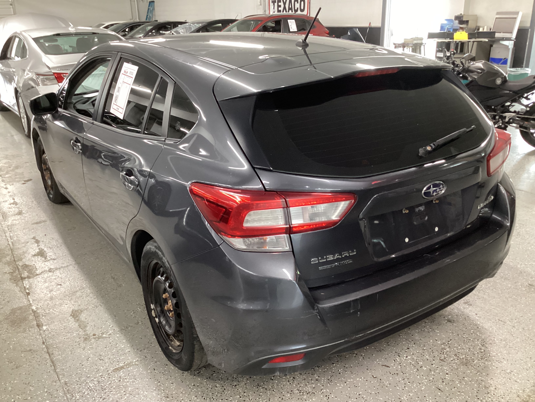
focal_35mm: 31
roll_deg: +1.1
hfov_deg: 58.4
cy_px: 201
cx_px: 268
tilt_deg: -21.7
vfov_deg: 45.4
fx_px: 479
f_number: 2.4
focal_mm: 3.3
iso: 320
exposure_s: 1/40
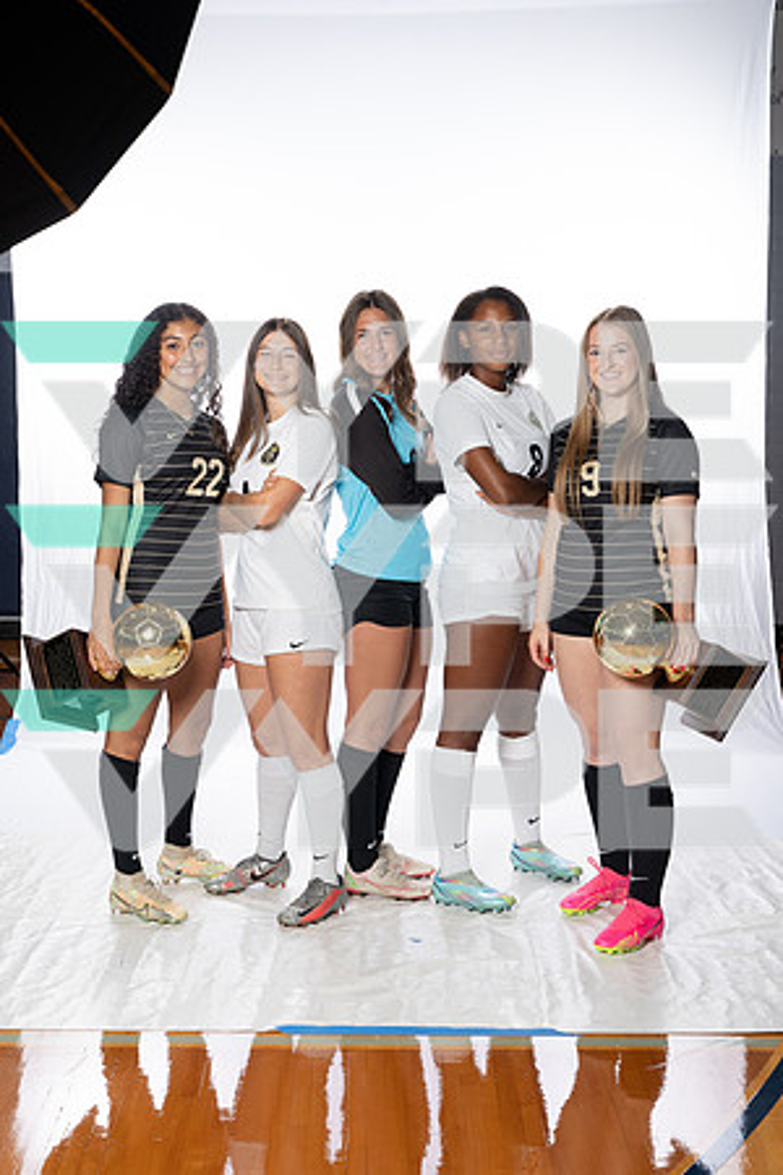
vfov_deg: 33.9
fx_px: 1925
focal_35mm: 59
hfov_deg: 23.0
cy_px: 588
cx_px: 392
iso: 800
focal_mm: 59
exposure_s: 1/250
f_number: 8
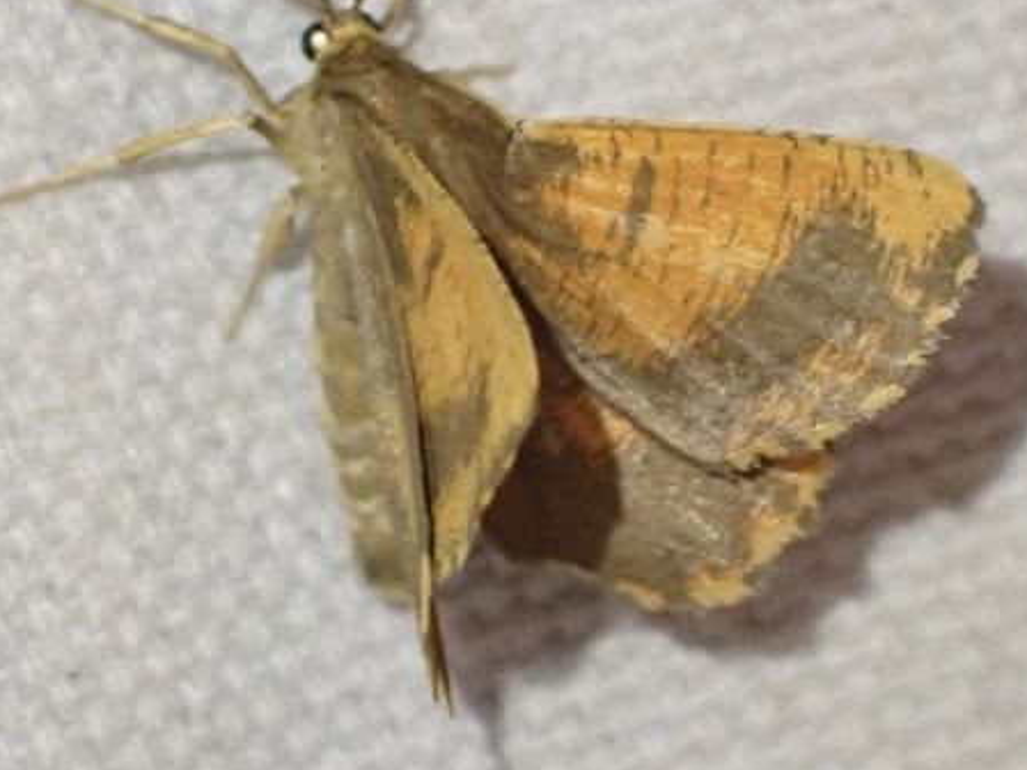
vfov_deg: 10.4
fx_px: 4243
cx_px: 578
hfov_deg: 13.8
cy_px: 321
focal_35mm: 143
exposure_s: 1/30
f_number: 4.9
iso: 500
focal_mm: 18
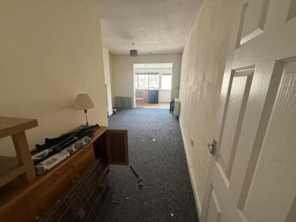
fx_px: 120
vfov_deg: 85.6
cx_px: 148
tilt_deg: -14.6
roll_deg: -0.8
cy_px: 111
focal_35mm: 14
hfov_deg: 102.1
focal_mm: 2.22
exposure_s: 1/95
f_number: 2.2
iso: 400
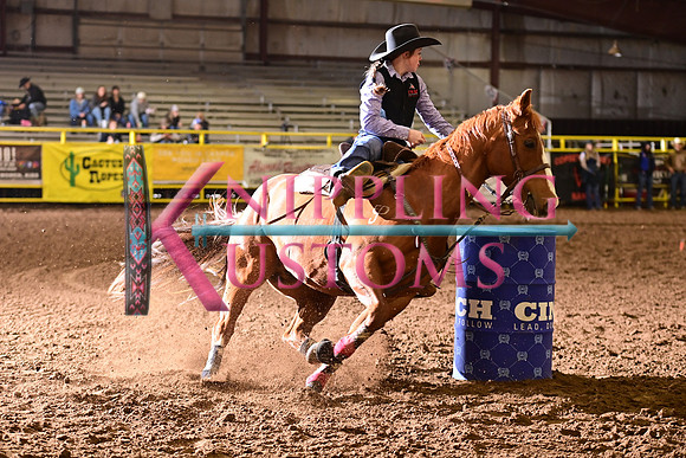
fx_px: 1811
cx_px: 343
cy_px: 229
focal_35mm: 95
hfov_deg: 21.5
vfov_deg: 14.4
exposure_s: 1/250
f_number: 3.2
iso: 1600
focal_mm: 95
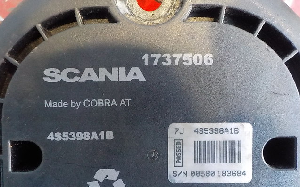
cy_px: 106
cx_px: 150
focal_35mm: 32
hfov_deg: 59.7
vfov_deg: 39.3
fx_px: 262
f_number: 3.3
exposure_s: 1/40
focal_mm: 4.1
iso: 800
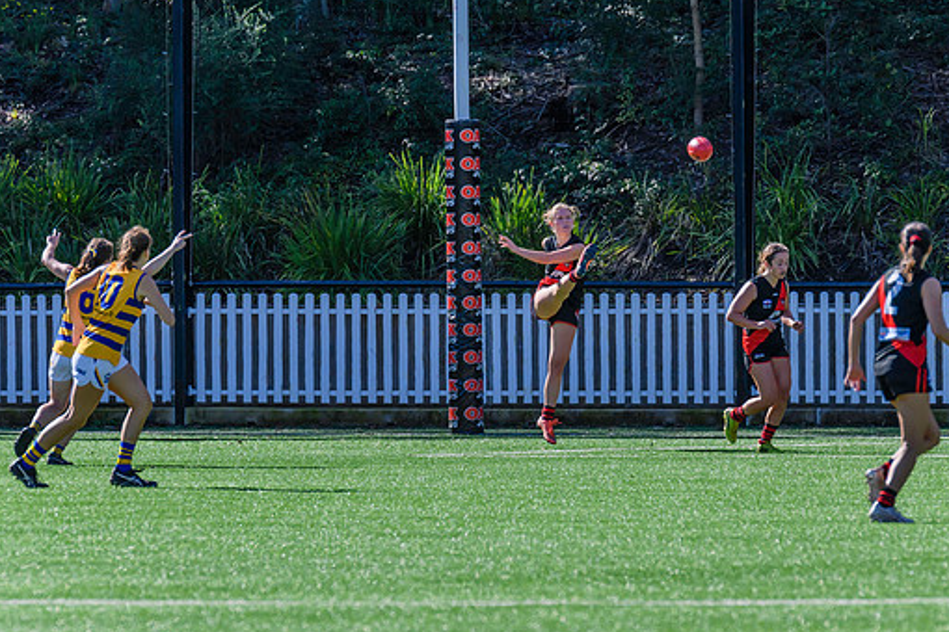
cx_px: 519
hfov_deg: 3.6
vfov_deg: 2.4
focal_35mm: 578
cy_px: 360
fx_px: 15236
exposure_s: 1/1600
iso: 800
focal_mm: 420
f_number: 7.1
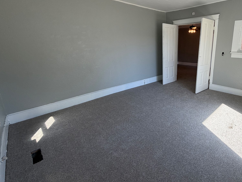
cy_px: 77
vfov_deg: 68.3
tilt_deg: -9.8
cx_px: 163
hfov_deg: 81.6
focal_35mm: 19
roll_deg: +0.2
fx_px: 133
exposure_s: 1/123
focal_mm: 2.22
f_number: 2.2
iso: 64
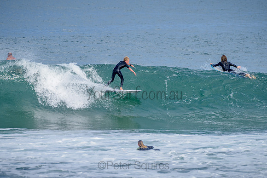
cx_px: 134
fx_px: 4540
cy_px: 89
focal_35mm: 612
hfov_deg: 3.4
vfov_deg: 2.2
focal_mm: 500
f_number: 5.6
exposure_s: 1/1250
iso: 200
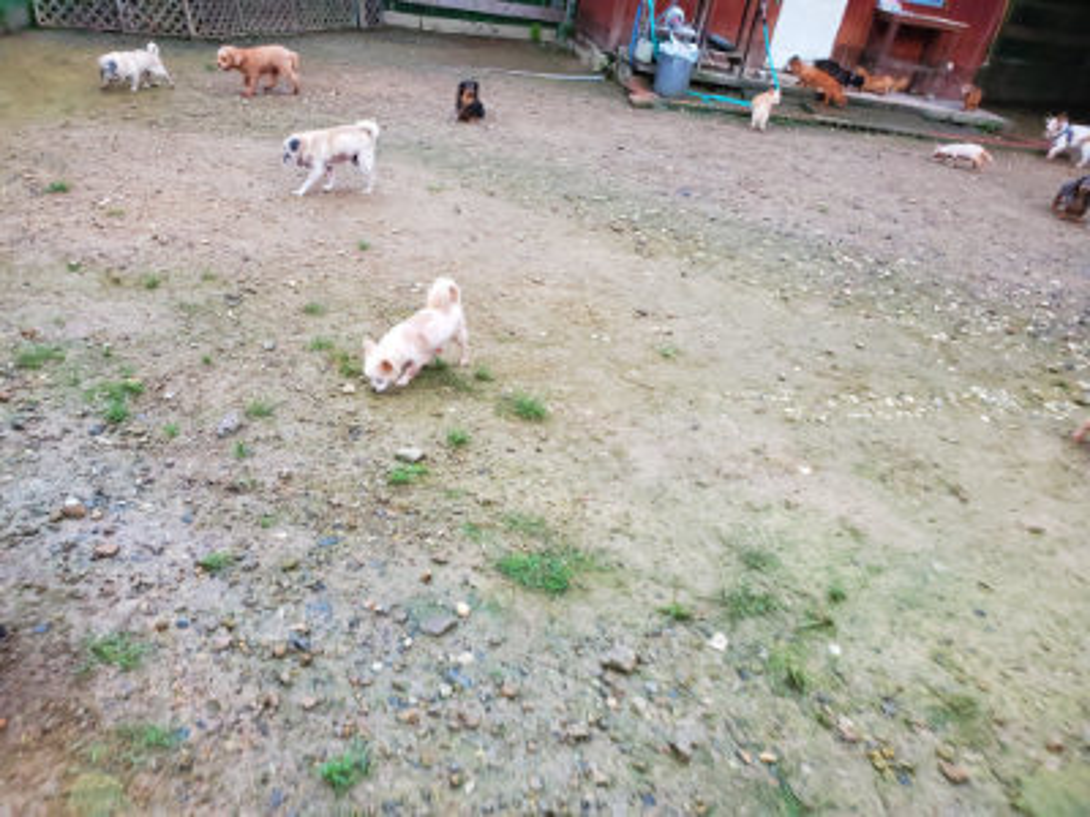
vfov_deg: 53.1
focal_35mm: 26
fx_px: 819
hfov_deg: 67.3
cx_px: 545
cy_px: 408
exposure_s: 1/100
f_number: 2.4
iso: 200
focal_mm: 4.3
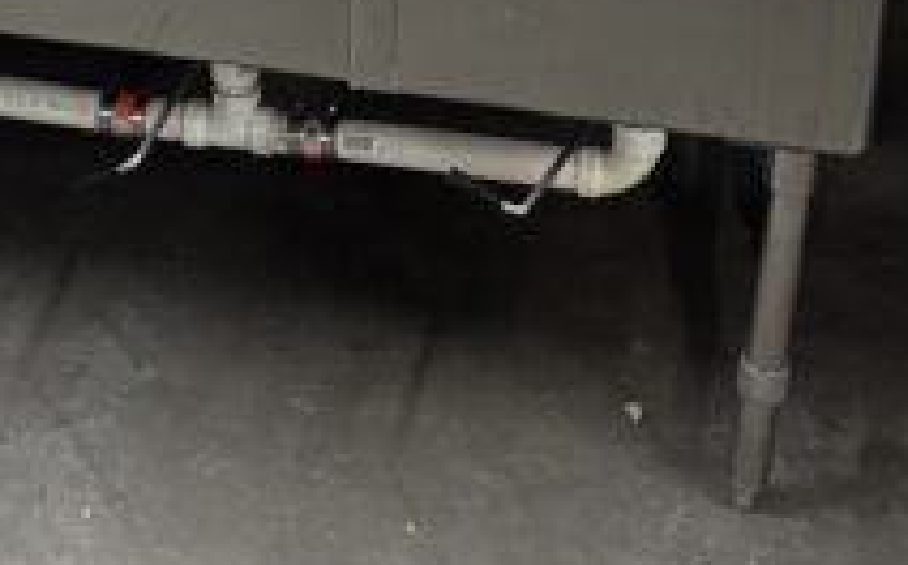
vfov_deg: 15.7
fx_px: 1928
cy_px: -197
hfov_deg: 26.4
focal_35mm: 78
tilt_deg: -27.3
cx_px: 317
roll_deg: +0.0
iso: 640
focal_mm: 5.96
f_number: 1.6
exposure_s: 1/40
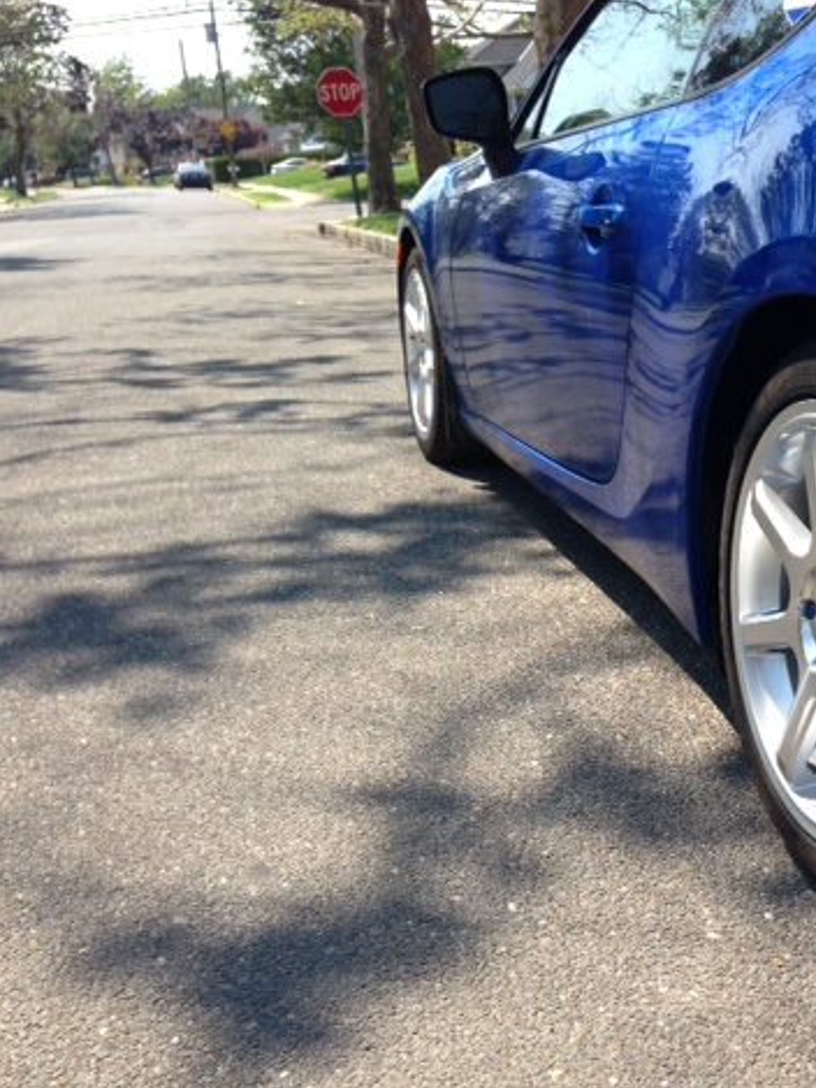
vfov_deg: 42.1
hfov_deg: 31.1
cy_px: 534
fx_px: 1414
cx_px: 686
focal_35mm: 45
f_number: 2.4
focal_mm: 4.13
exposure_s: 1/609
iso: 50
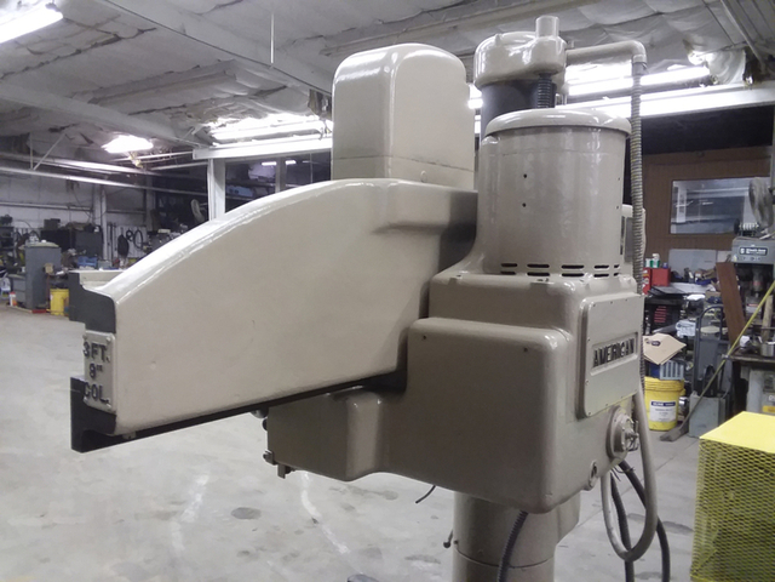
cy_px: 291
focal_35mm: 29
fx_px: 649
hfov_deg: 61.7
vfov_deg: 48.2
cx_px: 388
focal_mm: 2.47
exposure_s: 1/24
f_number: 1.9
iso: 160
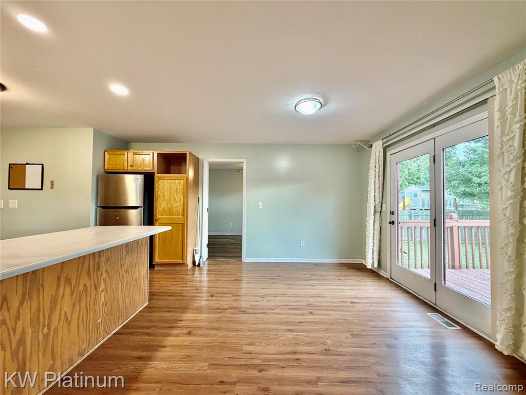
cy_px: 198
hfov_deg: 102.1
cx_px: 263
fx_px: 213
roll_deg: -0.2
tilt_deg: +2.2
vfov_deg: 85.7
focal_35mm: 14
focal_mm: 2.22
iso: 250
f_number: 2.2
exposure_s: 1/120
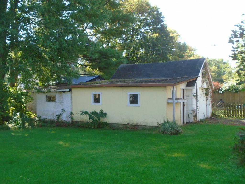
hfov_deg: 51.4
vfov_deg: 39.7
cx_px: 122
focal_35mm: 36
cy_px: 92
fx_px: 255
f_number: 3.8
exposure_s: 1/100
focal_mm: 6.4
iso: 100
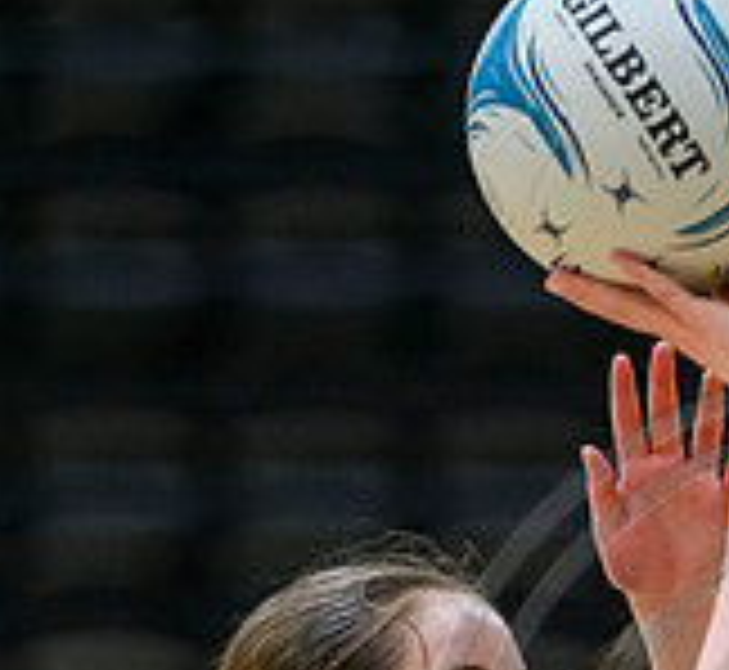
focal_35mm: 737
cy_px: 818
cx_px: 451
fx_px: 16870
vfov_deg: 2.3
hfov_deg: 2.5
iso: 6400
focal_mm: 200
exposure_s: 1/1250
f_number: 2.8
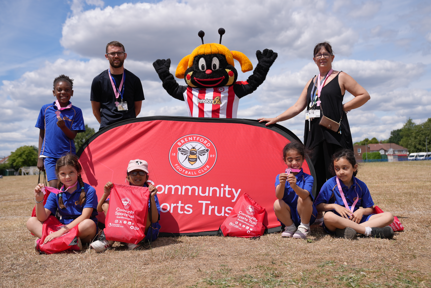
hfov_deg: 55.8
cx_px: 216
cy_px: 144
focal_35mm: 34
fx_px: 407
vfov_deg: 38.9
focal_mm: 34
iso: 80
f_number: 4.5
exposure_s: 1/1250
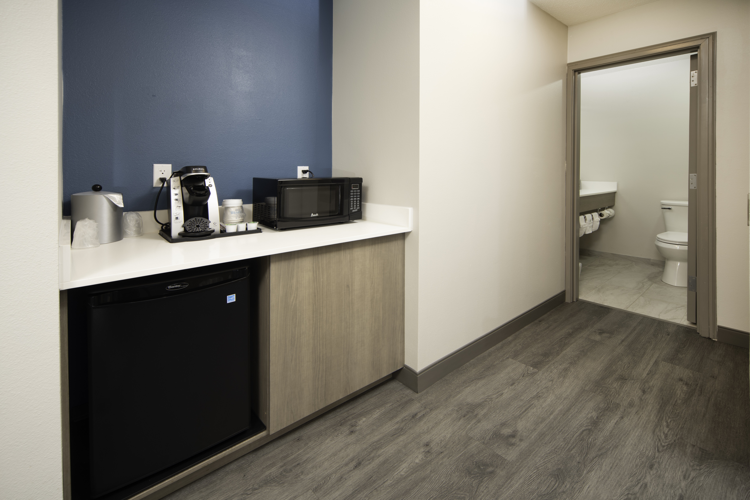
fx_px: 312
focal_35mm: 15
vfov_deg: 77.3
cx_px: 375
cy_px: 250
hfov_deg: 100.4
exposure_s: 1/2.5
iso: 100
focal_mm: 15
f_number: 11
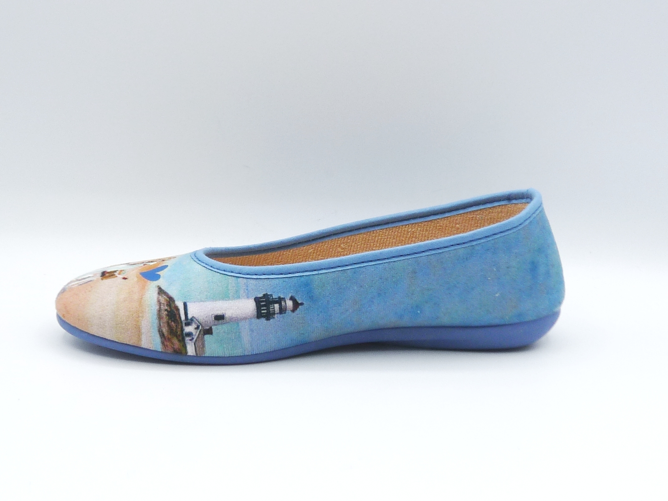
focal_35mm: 48
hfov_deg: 39.7
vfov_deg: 30.3
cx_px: 334
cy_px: 250
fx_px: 926
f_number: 4.5
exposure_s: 1/200
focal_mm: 4.8
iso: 100
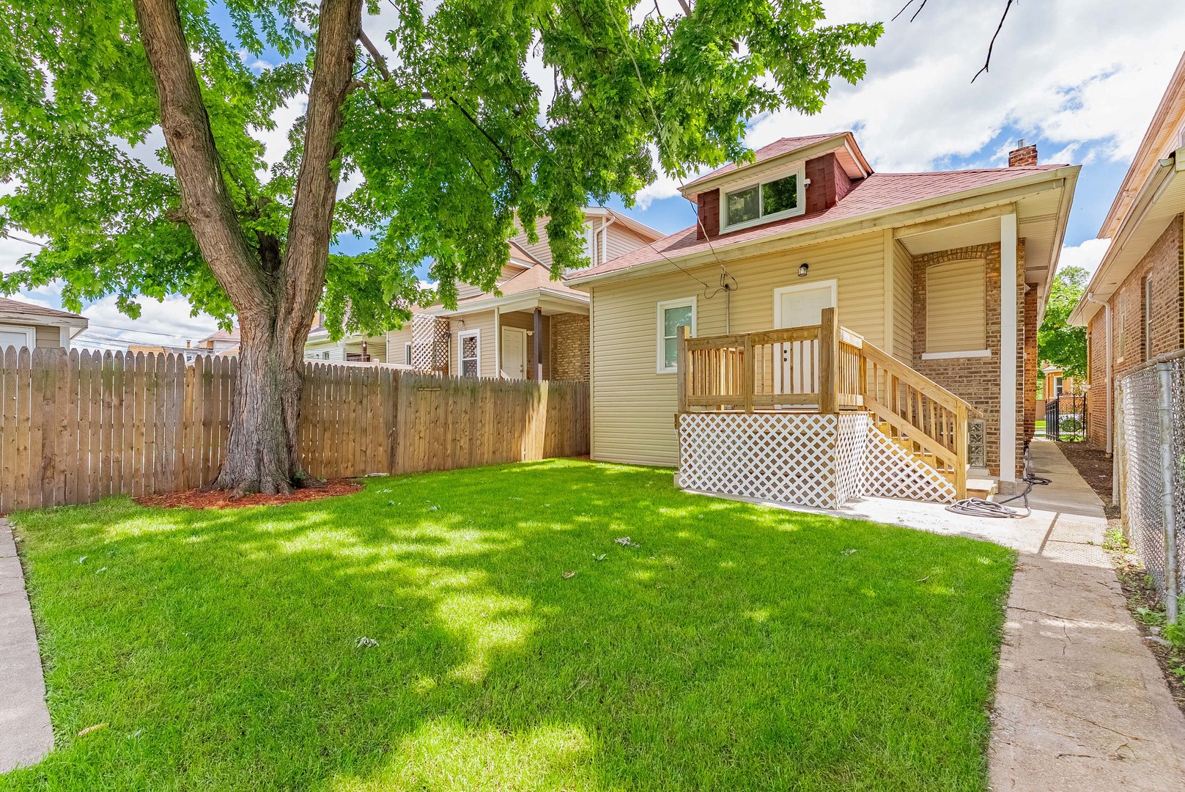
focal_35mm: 15
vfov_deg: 78.1
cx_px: 592
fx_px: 487
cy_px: 396
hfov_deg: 101.1
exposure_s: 1/5000
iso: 250
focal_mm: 14.8
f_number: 7.1
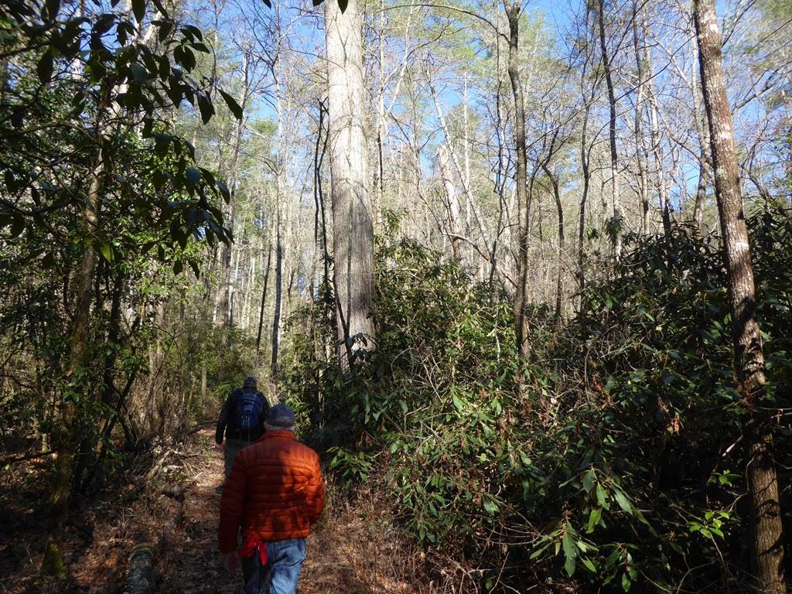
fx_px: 549
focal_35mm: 24
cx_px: 396
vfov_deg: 56.8
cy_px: 297
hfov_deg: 71.6
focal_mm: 4.3
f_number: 3.3
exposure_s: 1/250
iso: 100
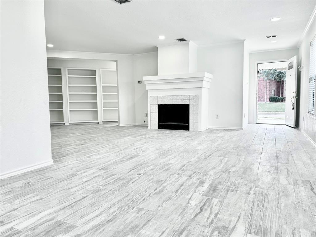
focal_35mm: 24
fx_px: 219
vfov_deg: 56.8
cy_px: 118
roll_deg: +0.7
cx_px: 158
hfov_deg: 71.6
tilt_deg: -5.0
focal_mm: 6.86
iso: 64
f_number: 1.78
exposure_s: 1/190
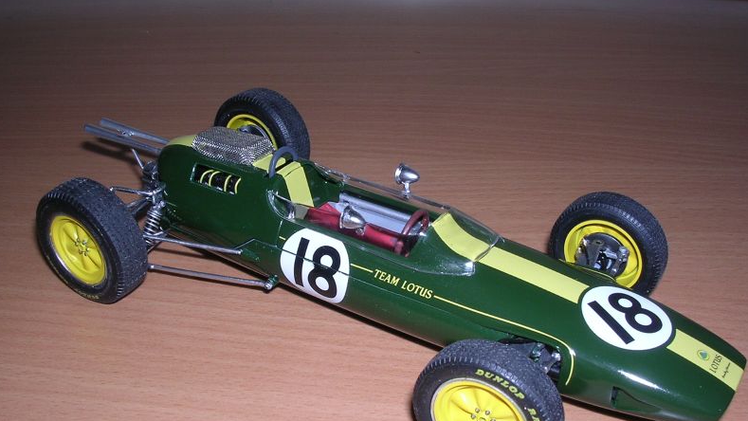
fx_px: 833
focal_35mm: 42
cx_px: 374
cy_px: 253
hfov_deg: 48.4
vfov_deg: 28.3
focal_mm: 5.8
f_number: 5.6
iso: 100
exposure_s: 1/60.1
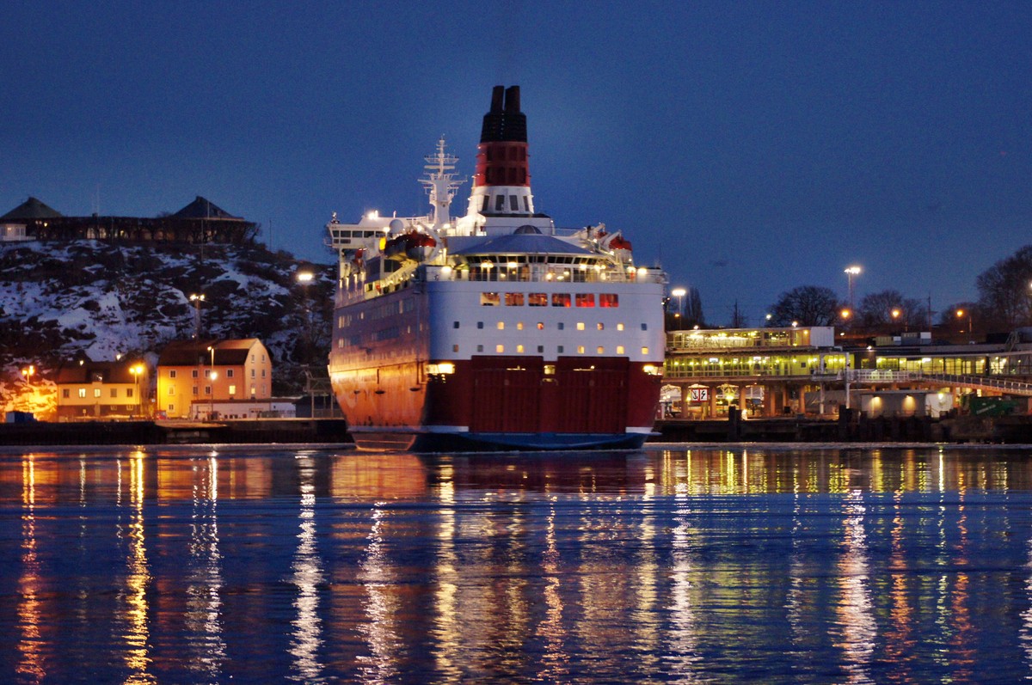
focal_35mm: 165
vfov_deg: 8.3
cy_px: 342
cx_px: 516
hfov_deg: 12.5
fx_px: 4724
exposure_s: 1/8
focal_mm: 110
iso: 1250
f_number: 4.5
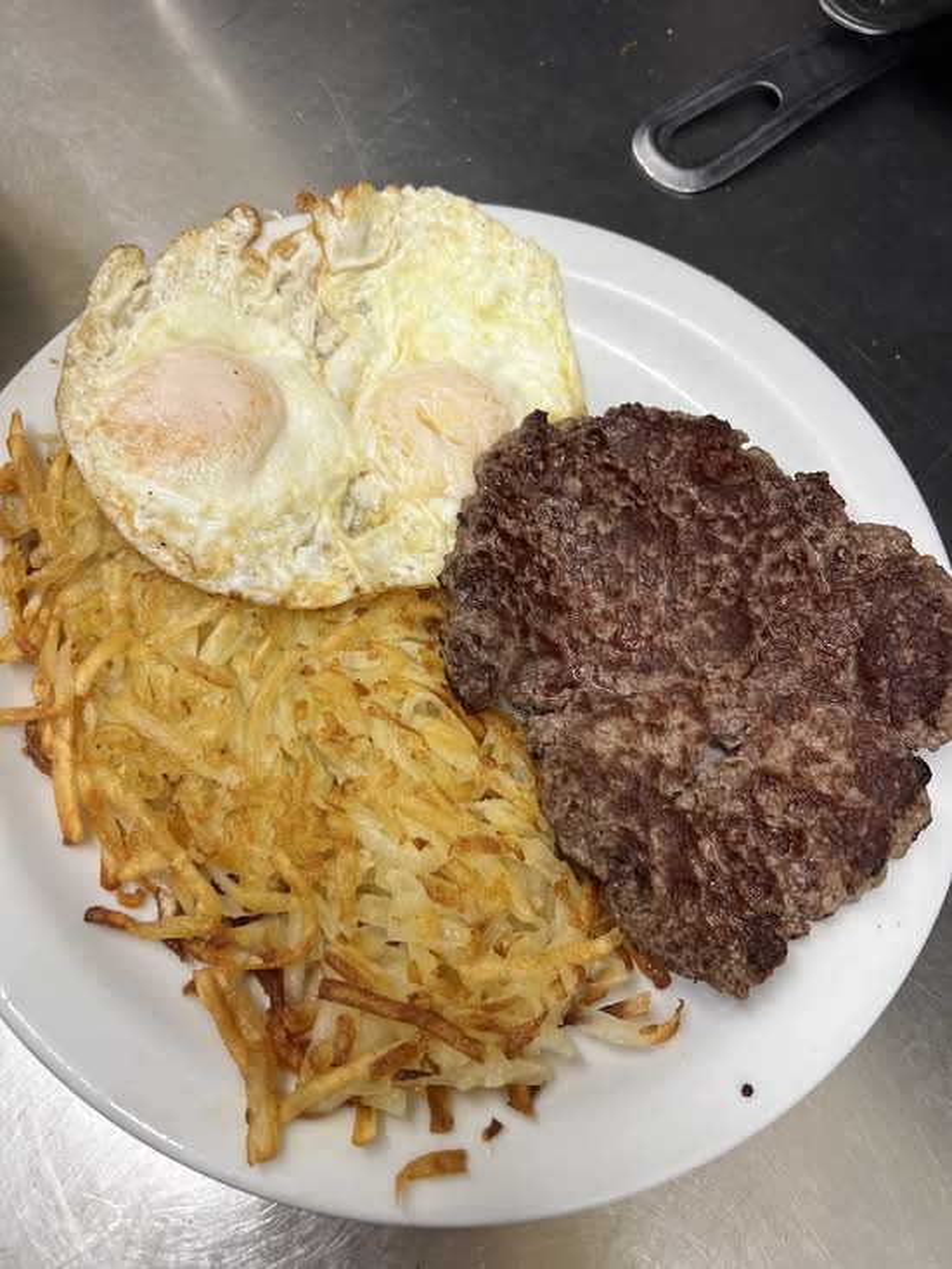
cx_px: 476
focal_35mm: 26
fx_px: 953
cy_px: 634
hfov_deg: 53.1
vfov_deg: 67.3
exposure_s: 1/120
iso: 125
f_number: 1.5
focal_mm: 5.7
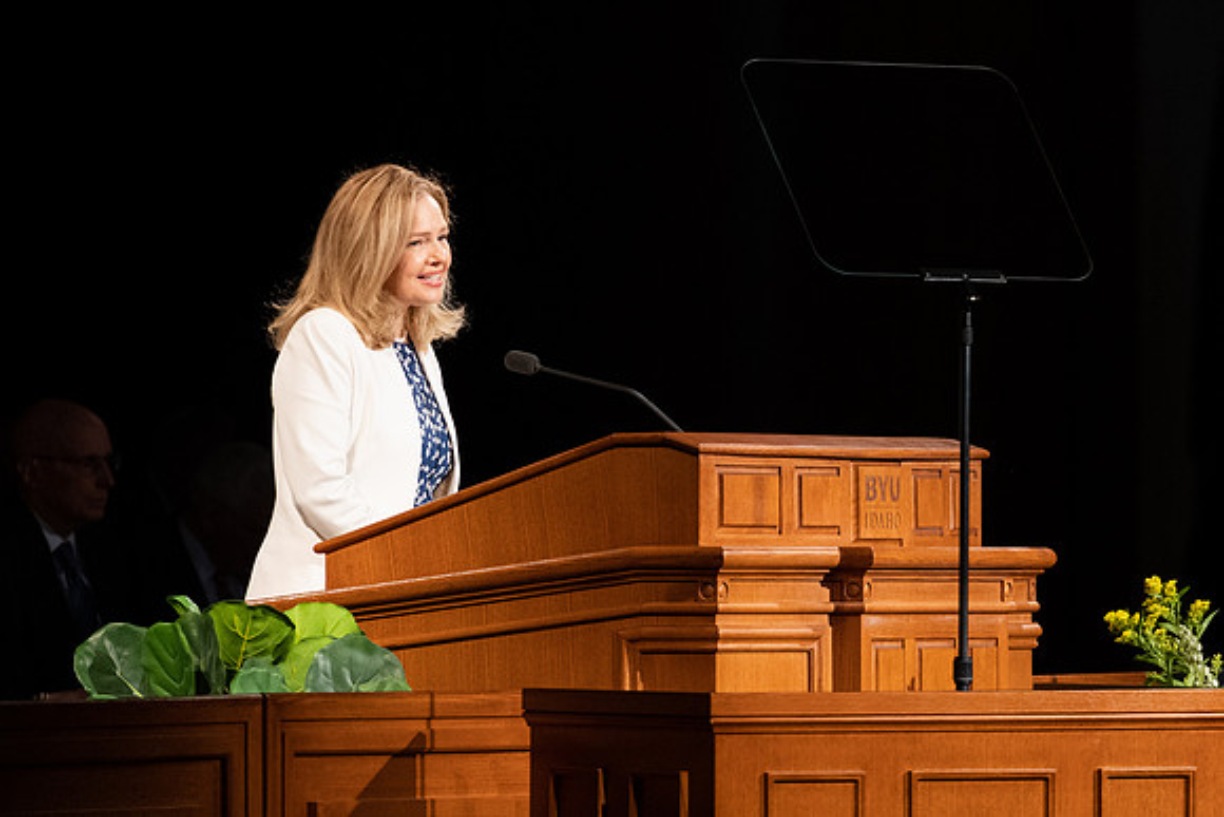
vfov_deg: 3.4
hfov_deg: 5.1
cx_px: 901
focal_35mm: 404
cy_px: 354
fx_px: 13744
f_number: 3.2
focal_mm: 200
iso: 1600
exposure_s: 1/200
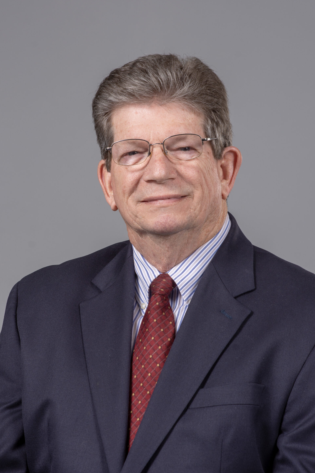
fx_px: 2493
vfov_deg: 10.8
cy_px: 240
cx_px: 161
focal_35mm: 190
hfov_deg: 7.2
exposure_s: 1/125
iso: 100
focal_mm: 116
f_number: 9
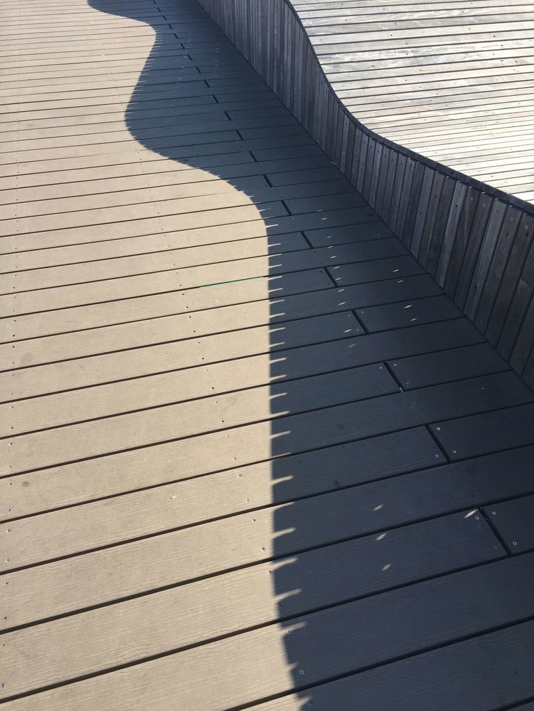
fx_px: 596
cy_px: 356
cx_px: 267
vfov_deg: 61.7
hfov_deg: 48.2
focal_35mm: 29
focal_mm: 4.15
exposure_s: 1/898
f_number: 2.2
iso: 32
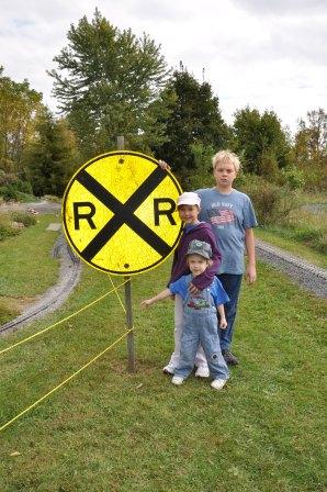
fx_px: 430
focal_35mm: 32
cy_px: 246
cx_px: 164
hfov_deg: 41.7
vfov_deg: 59.5
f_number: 10
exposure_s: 1/200
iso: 200
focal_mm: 21
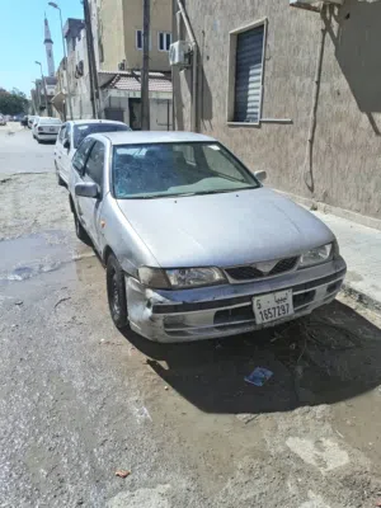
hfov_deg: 56.8
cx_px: 190
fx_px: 352
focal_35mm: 24
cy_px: 254
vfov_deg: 71.6
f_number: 1.7
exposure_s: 1/982
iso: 52
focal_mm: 5.25
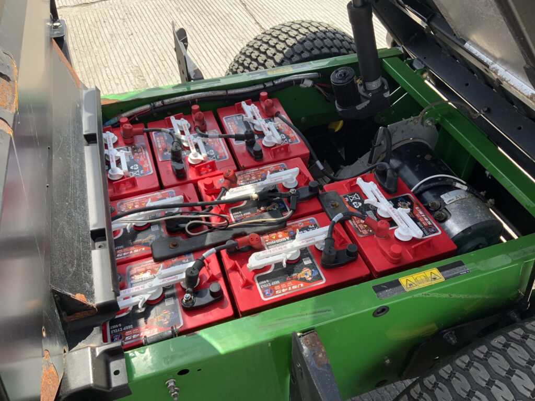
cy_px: 200
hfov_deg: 61.7
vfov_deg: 48.2
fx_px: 448
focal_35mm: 29
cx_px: 268
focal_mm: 3
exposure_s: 1/412
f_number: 1.8
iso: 16
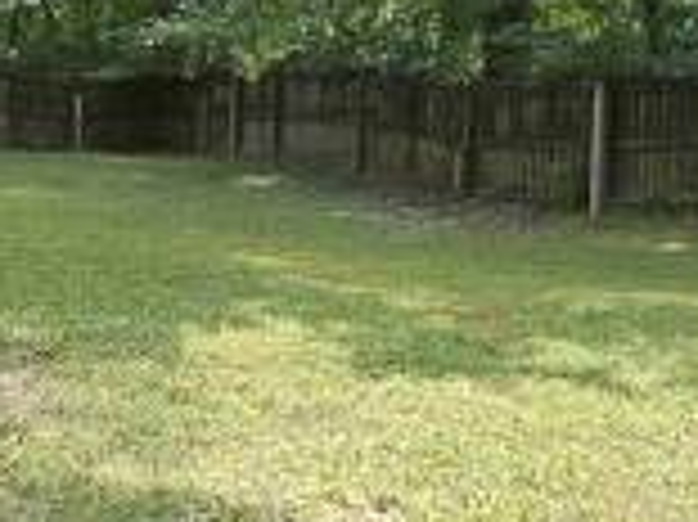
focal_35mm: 56
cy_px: 207
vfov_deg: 26.0
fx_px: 1128
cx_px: 16
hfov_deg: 32.0
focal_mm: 1.74
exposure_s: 1/120
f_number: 2.2
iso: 40
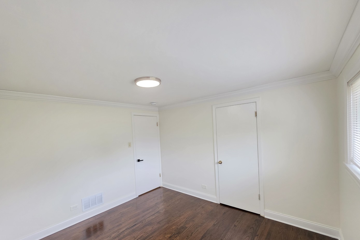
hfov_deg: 104.2
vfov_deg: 80.9
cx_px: 174
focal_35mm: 14
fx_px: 140
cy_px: 133
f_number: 1.9
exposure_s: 1/120
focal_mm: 2.2
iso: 250
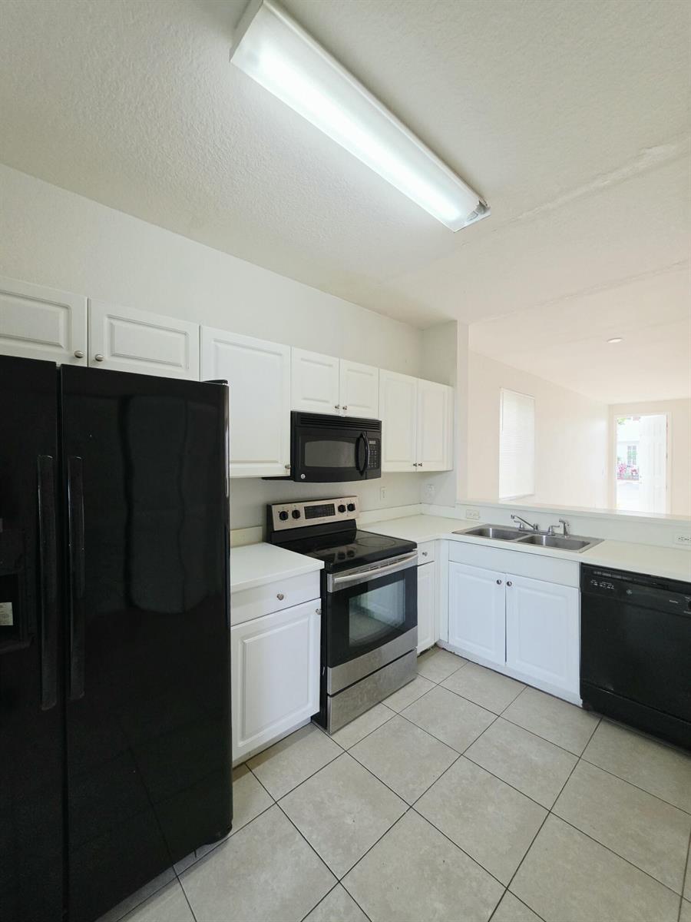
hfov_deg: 89.9
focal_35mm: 13
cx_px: 346
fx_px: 346
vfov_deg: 106.2
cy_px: 461
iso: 200
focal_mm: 2.2
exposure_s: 1/120
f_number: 1.9
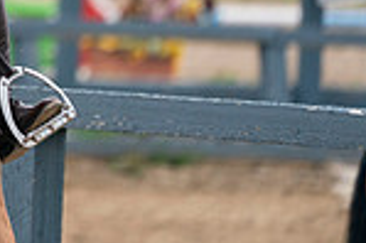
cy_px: -225
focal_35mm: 1557
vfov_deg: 0.9
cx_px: -246
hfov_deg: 1.3
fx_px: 15812
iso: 250
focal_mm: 400
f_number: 5.6
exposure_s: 1/500
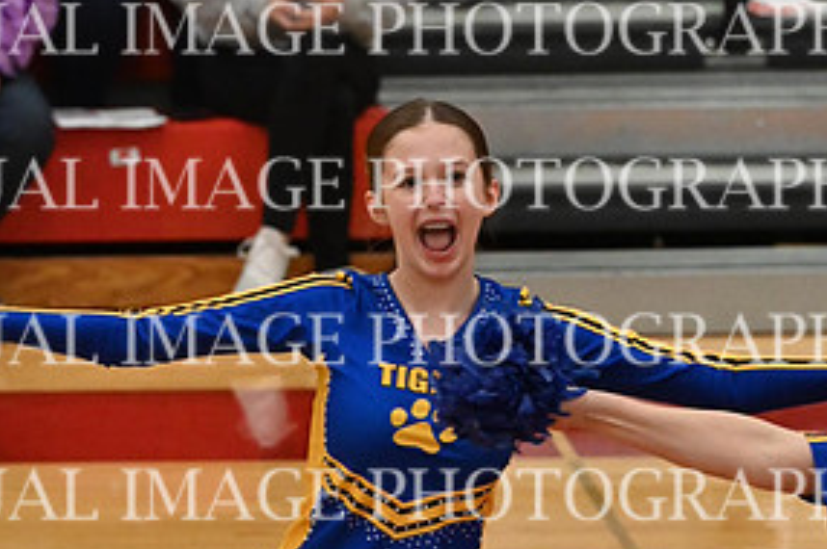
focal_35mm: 593
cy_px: 572
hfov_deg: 3.5
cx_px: 348
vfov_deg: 2.3
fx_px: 13607
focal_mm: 195
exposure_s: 1/400
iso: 6400
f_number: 4
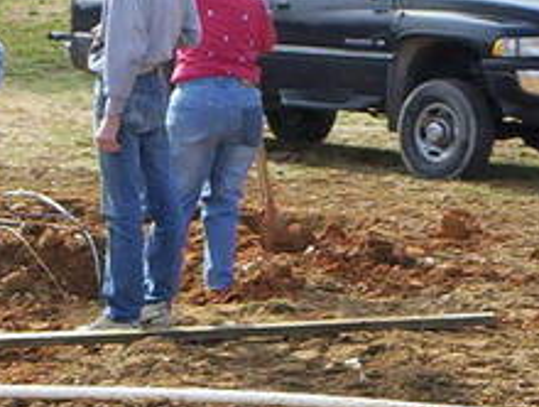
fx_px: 2185
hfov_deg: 14.0
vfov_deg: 10.6
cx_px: 181
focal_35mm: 140
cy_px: 249
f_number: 4.5
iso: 100
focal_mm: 4.99
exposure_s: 1/322
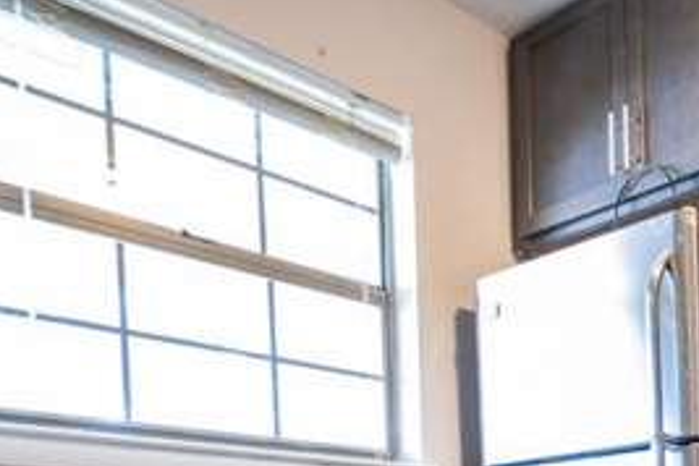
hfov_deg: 37.7
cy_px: 606
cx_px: 791
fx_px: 815
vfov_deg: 26.9
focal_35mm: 42
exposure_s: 1/5
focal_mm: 14
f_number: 4
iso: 250
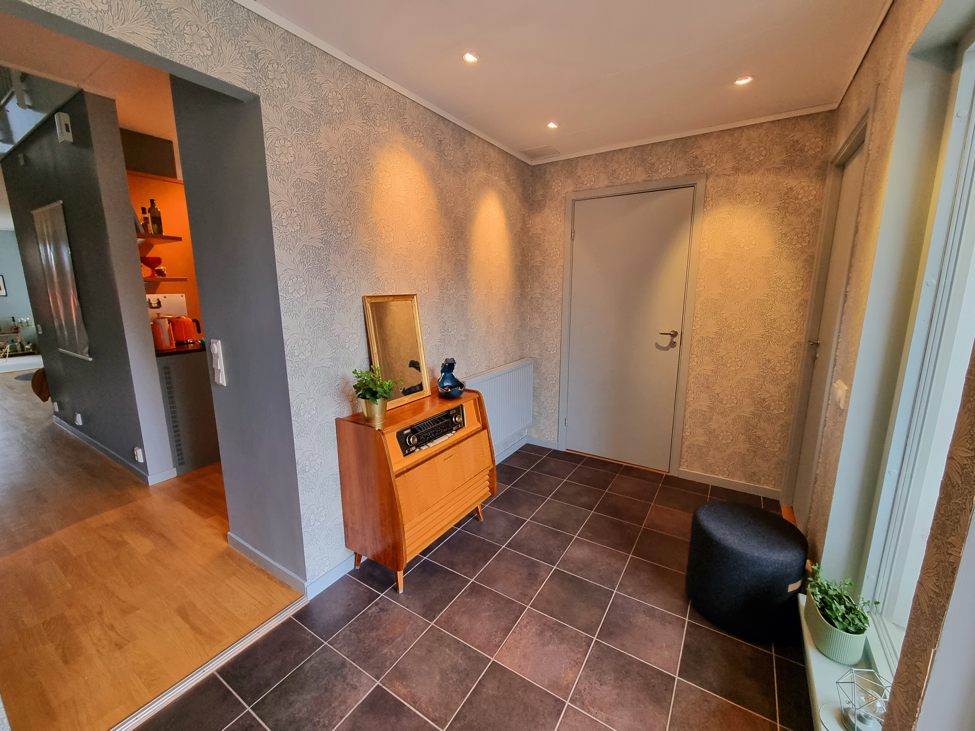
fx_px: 366
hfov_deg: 106.2
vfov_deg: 89.9
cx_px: 488
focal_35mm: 13
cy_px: 366
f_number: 2.2
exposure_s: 1/50
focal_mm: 2.2
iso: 400
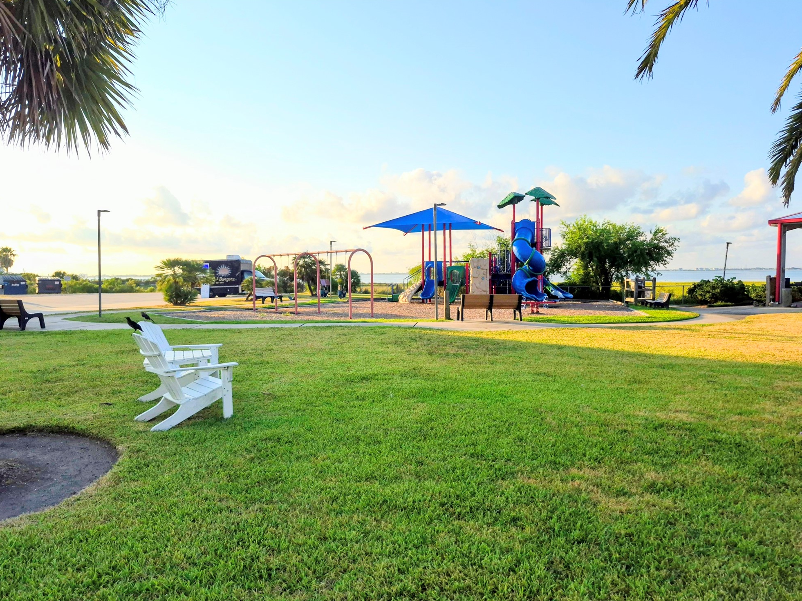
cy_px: 310
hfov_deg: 71.6
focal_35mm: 24
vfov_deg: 56.8
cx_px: 396
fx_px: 556
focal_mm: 5.4
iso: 50
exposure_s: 1/1472
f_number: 1.8
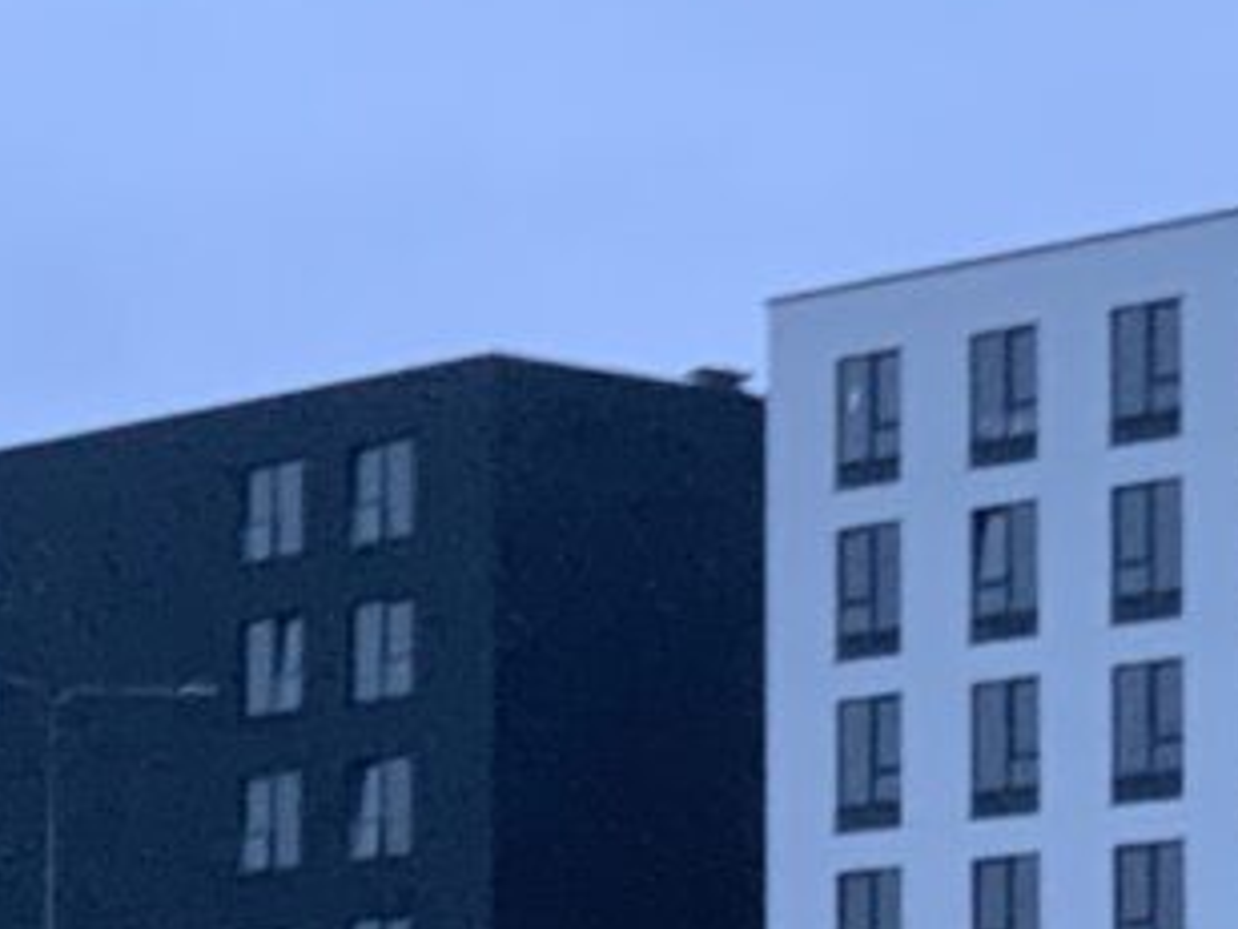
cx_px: 880
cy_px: 909
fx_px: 6187
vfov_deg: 8.5
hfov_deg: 11.4
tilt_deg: +5.3
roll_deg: -2.1
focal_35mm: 173
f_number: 2.4
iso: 320
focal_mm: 6
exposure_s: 1/60
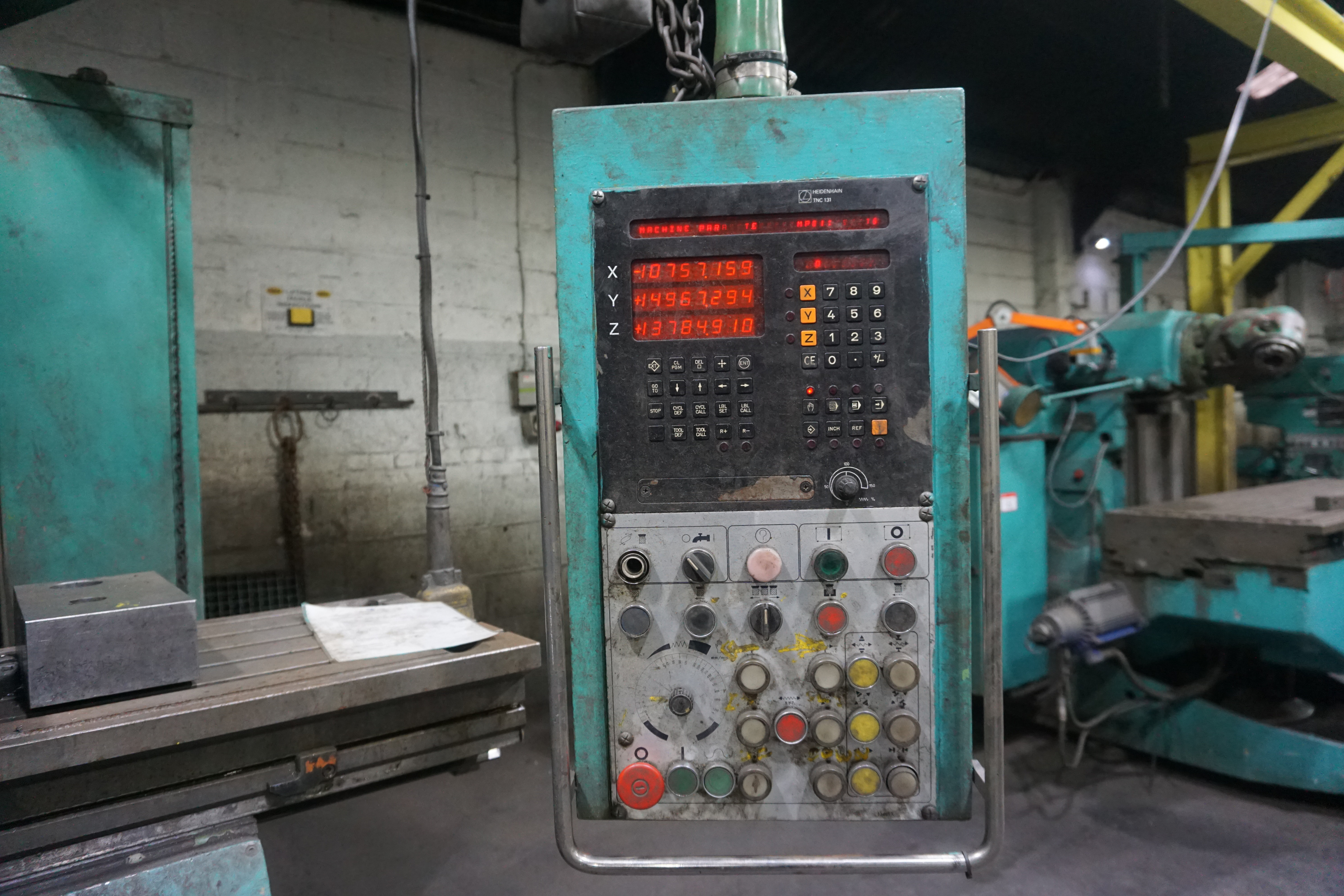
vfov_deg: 53.1
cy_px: 448
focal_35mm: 24
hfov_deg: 73.7
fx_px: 896
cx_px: 672
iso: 1600
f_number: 4
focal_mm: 16
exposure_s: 1/160
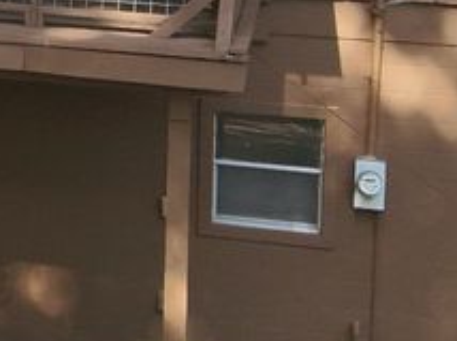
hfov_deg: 15.6
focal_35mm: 115
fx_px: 1517
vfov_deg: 12.4
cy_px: -119
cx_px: -256
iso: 100
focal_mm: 4.4
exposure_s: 1/240
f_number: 2.8
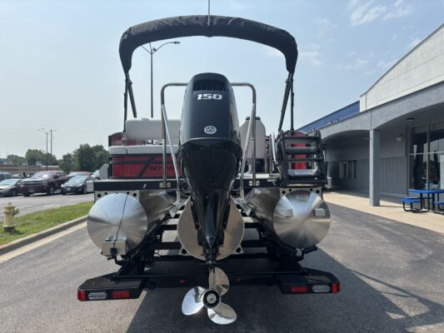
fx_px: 334
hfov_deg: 67.3
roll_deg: -0.2
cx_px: 222
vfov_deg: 53.1
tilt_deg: -1.2
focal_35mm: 26
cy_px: 166
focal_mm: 5.96
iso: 50
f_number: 1.6
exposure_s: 1/5618
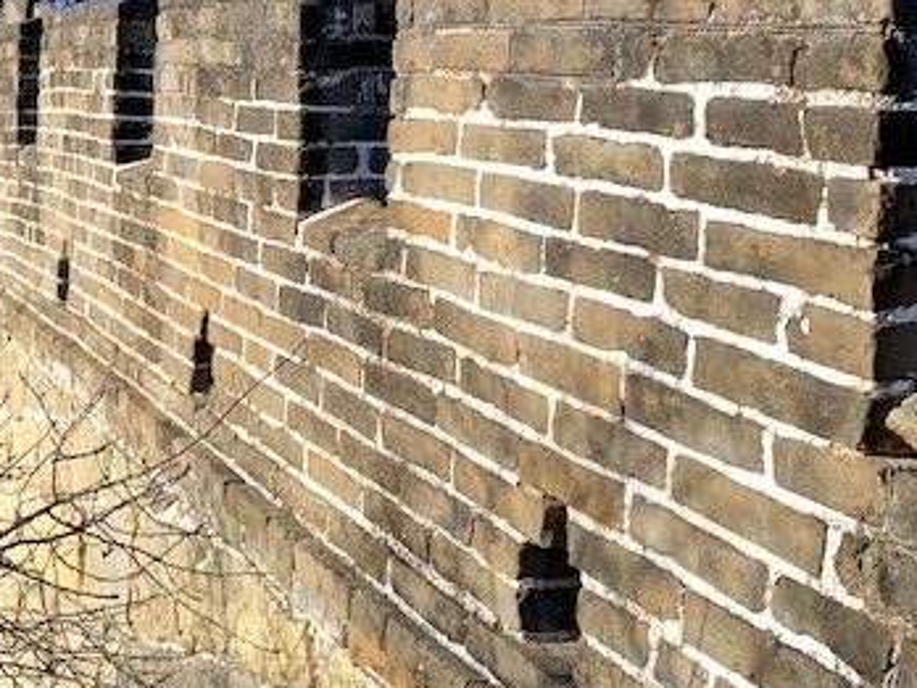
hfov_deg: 32.8
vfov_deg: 25.9
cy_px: 191
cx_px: 116
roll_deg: +3.1
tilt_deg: +12.1
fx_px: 1483
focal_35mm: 56
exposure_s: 1/1447
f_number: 1.8
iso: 25
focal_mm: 4.25
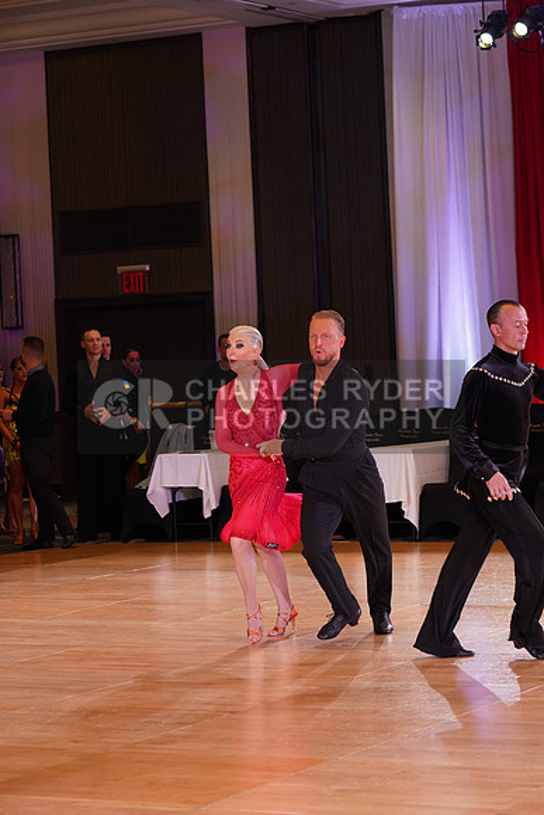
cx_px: 272
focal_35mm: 105
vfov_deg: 19.5
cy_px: 408
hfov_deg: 13.0
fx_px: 2378
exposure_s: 1/160
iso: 1600
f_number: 5
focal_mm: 105
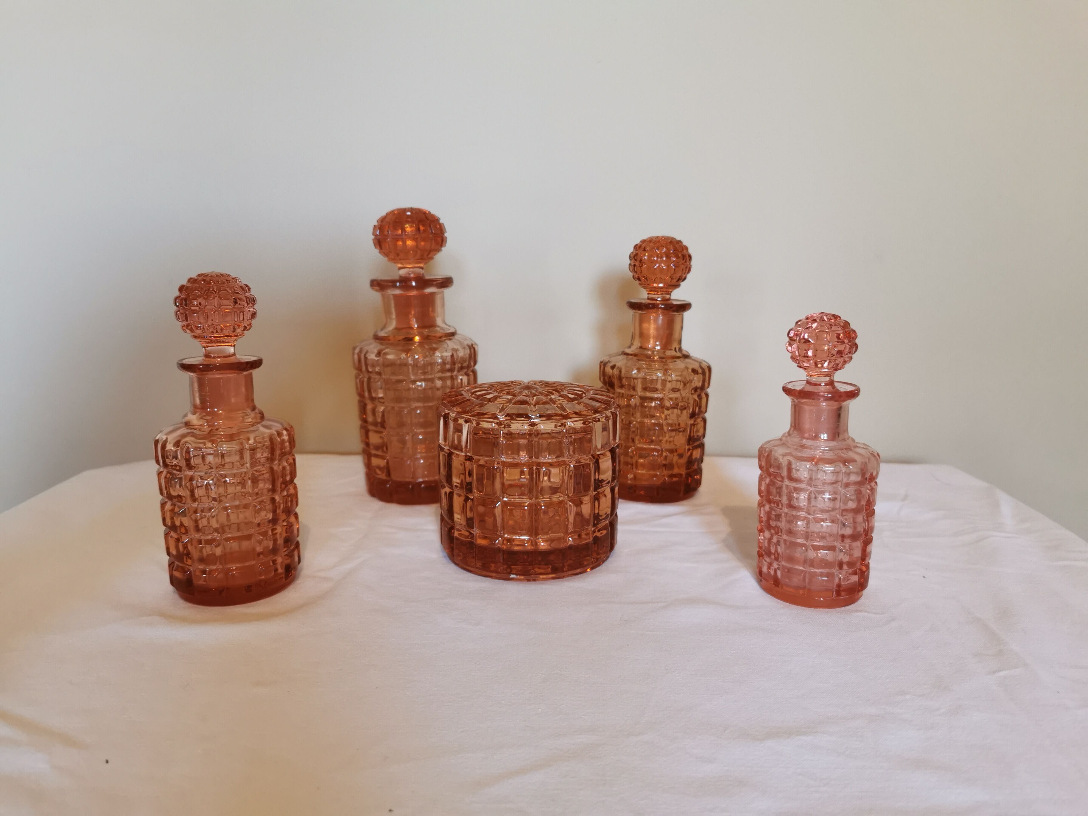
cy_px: 408
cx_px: 544
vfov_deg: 51.4
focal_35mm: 27
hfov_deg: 65.3
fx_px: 849
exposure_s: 1/50
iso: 200
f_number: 1.6
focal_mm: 5.56
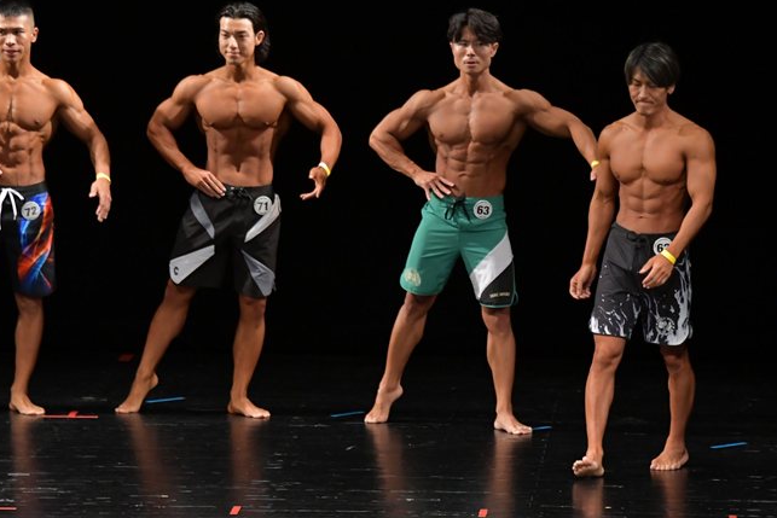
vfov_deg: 4.5
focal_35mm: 307
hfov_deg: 6.7
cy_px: 269
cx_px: 432
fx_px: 6627
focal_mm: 170
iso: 3200
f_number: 5.6
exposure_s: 1/400
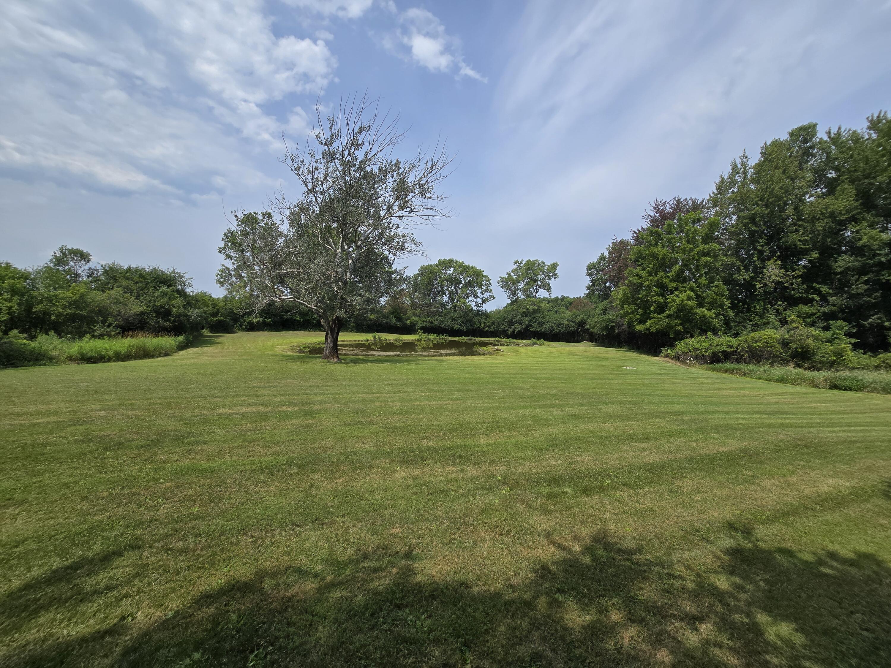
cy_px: 334
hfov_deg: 106.2
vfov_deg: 89.9
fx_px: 335
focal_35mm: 13
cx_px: 446
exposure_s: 1/3409
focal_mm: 2.2
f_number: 2.2
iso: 50
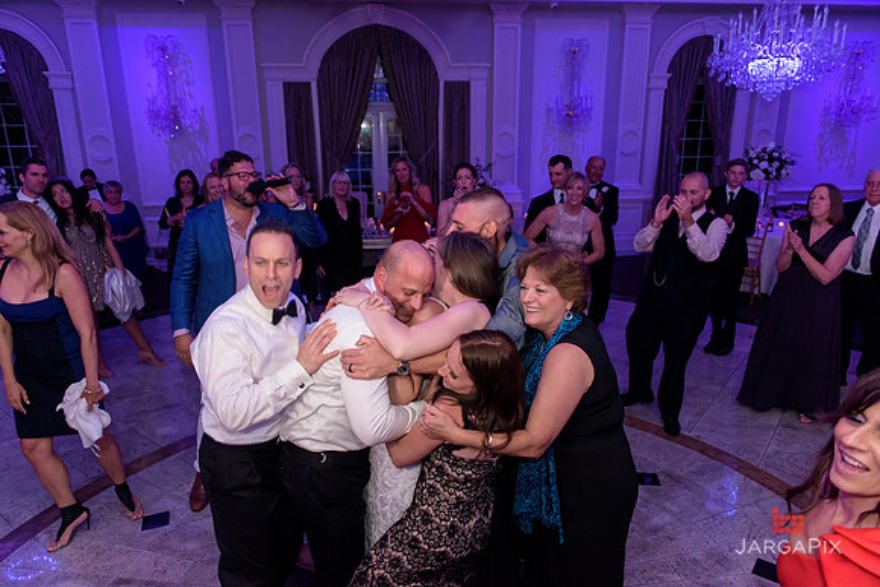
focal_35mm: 24
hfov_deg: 73.7
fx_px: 587
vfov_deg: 53.2
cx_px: 440
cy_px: 294
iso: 3200
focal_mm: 24
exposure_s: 1/125
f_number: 3.2
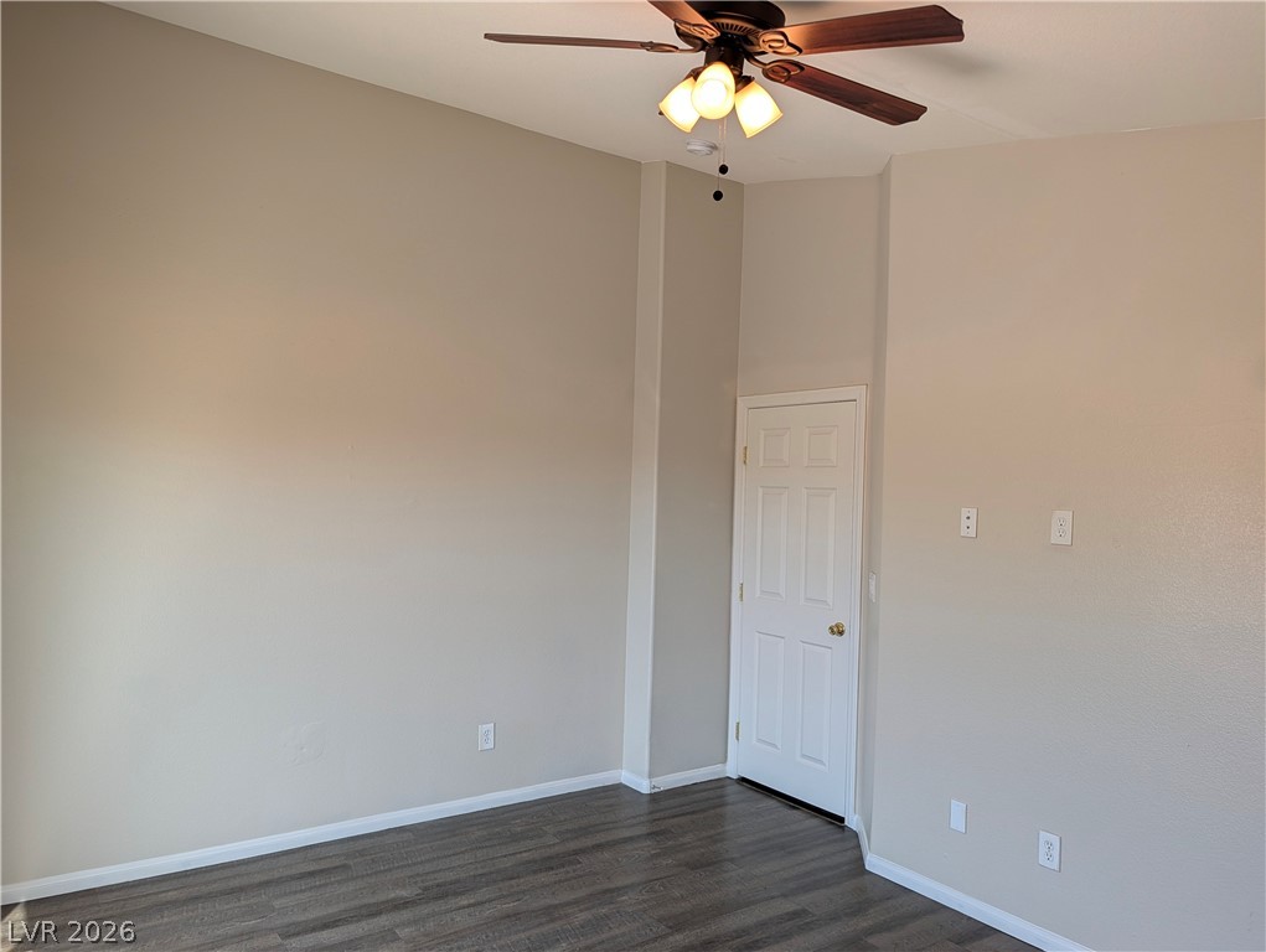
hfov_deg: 71.5
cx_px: 633
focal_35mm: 24
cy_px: 476
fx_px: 879
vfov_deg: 56.9
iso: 22
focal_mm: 6.9
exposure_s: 1/120
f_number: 1.68
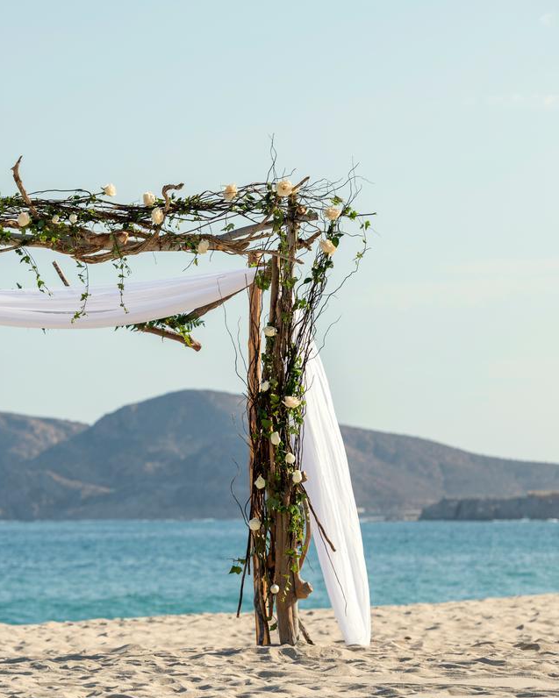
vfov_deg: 10.1
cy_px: 350
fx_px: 3949
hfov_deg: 8.1
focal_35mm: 191
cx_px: 145
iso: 31
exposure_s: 1/250
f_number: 6.3
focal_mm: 135
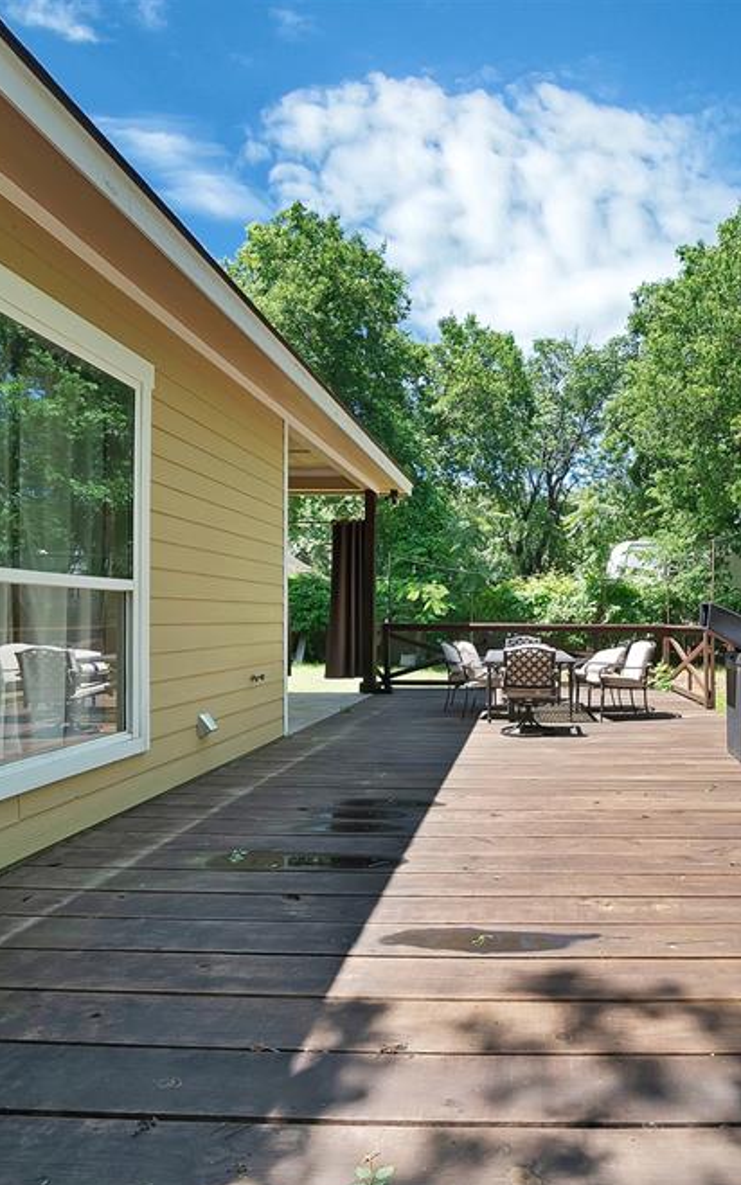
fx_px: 614
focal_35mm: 19
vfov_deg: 88.0
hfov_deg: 59.4
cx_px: 541
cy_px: 612
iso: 640
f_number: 9
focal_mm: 12
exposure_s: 1/100
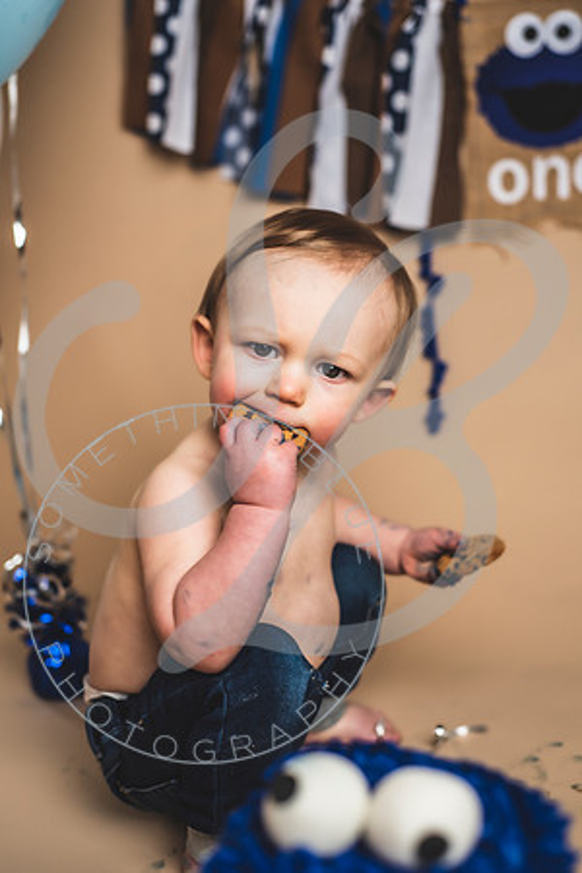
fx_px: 1212
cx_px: 291
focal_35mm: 50
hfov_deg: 27.0
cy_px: 436
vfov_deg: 39.6
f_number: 2.8
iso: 200
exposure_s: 1/125
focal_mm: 50
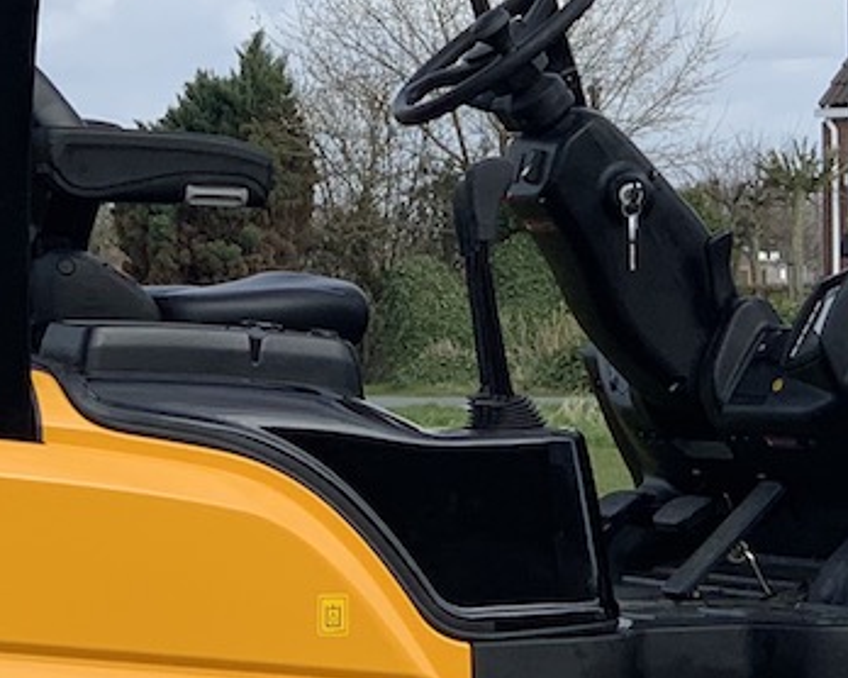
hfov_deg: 9.2
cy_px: 122
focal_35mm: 210
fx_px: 5268
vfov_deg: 7.3
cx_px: 383
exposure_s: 1/959
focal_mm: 6
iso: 16
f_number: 2.4
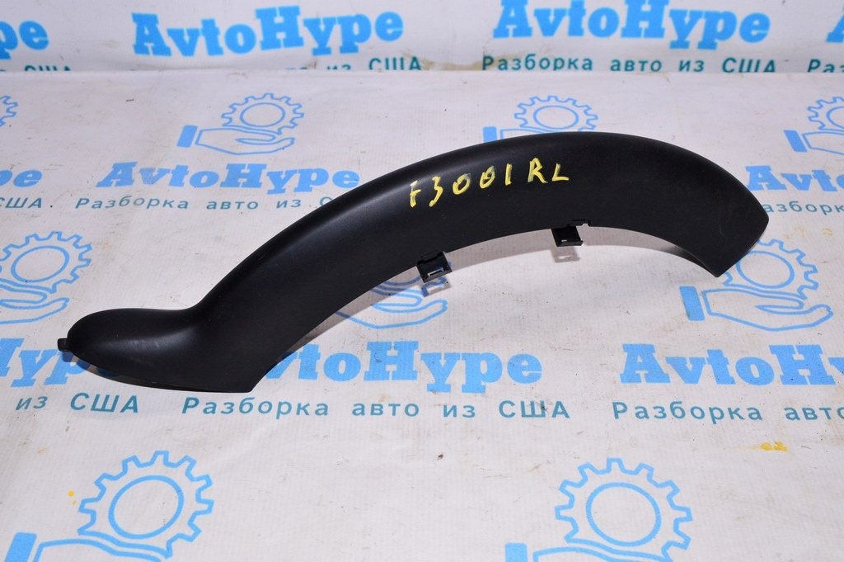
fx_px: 878
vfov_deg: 35.4
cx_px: 422
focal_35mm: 38
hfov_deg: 51.3
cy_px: 281
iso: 1600
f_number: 8
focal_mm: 25
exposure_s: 1/200
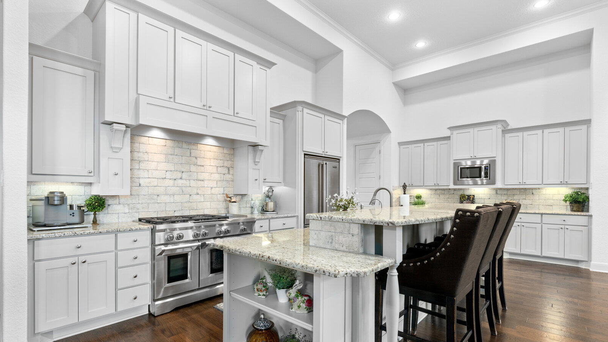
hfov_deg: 95.9
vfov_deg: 63.6
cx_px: 307
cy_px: 197
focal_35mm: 17
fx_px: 274
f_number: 7.1
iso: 320
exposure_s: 1
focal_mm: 16
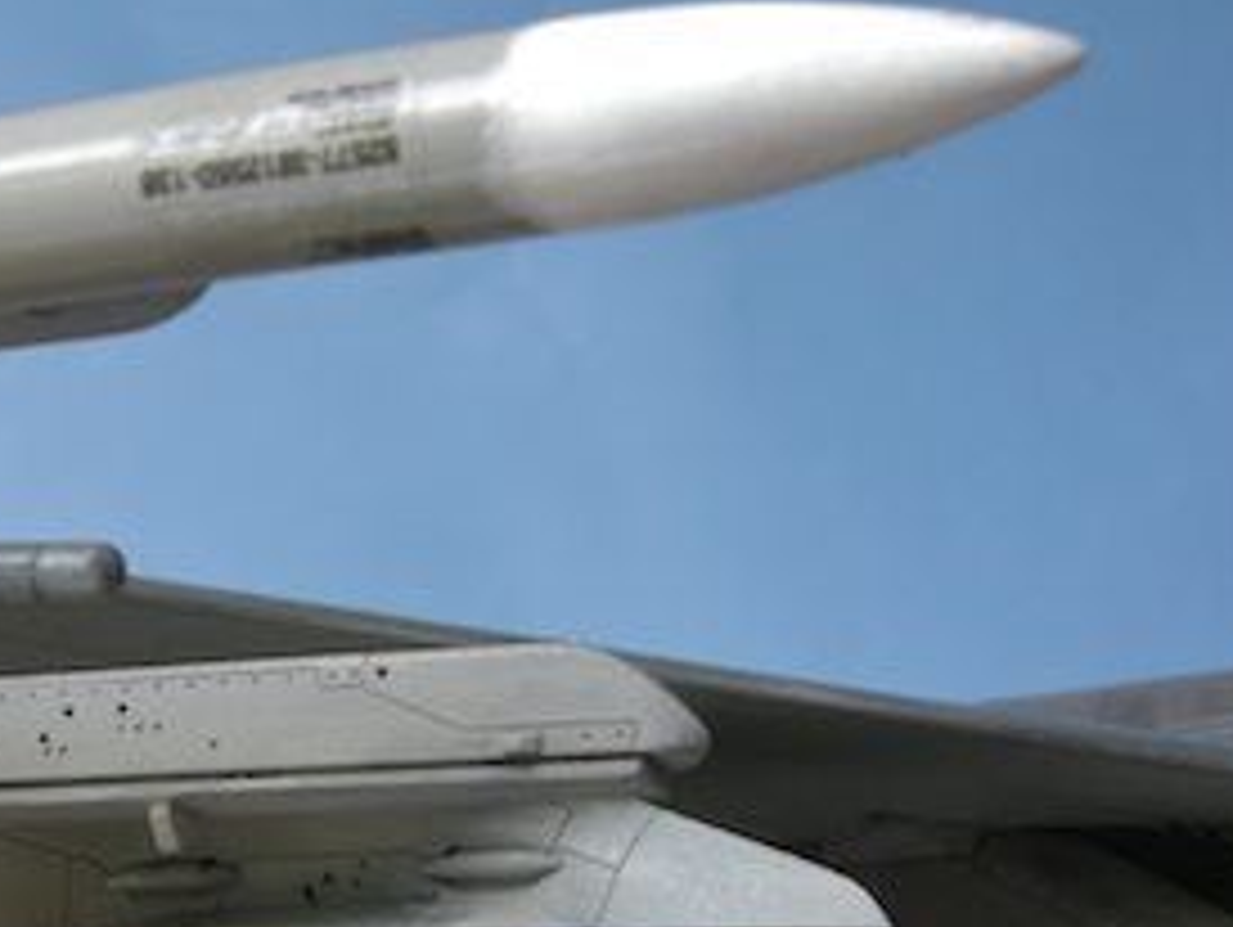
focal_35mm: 84
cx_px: 360
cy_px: 765
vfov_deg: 17.4
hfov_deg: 23.1
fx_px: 2995
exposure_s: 1/2
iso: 64
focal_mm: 7.5
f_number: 7.6
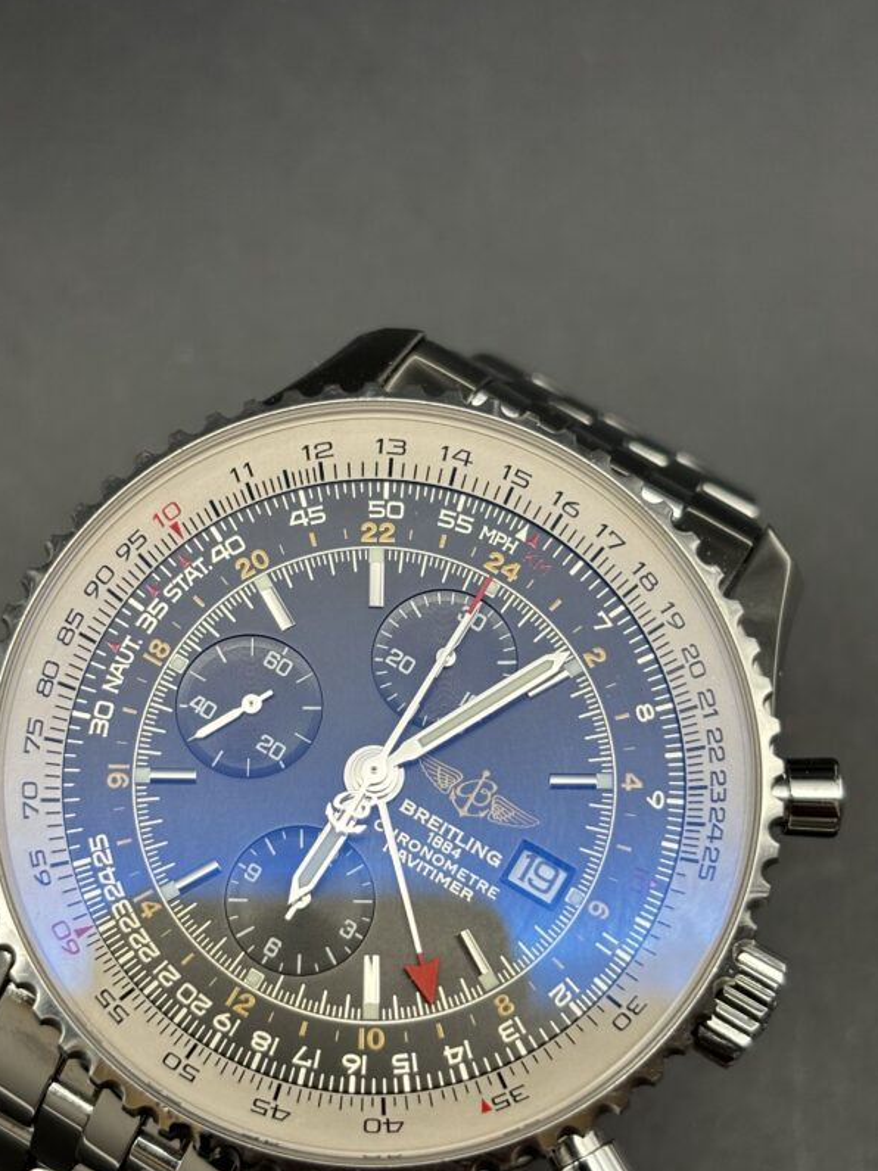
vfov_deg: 28.9
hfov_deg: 21.9
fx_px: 2266
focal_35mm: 67
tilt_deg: -74.5
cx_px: 392
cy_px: 667
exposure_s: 1/102
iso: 50
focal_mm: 5.96
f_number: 1.6
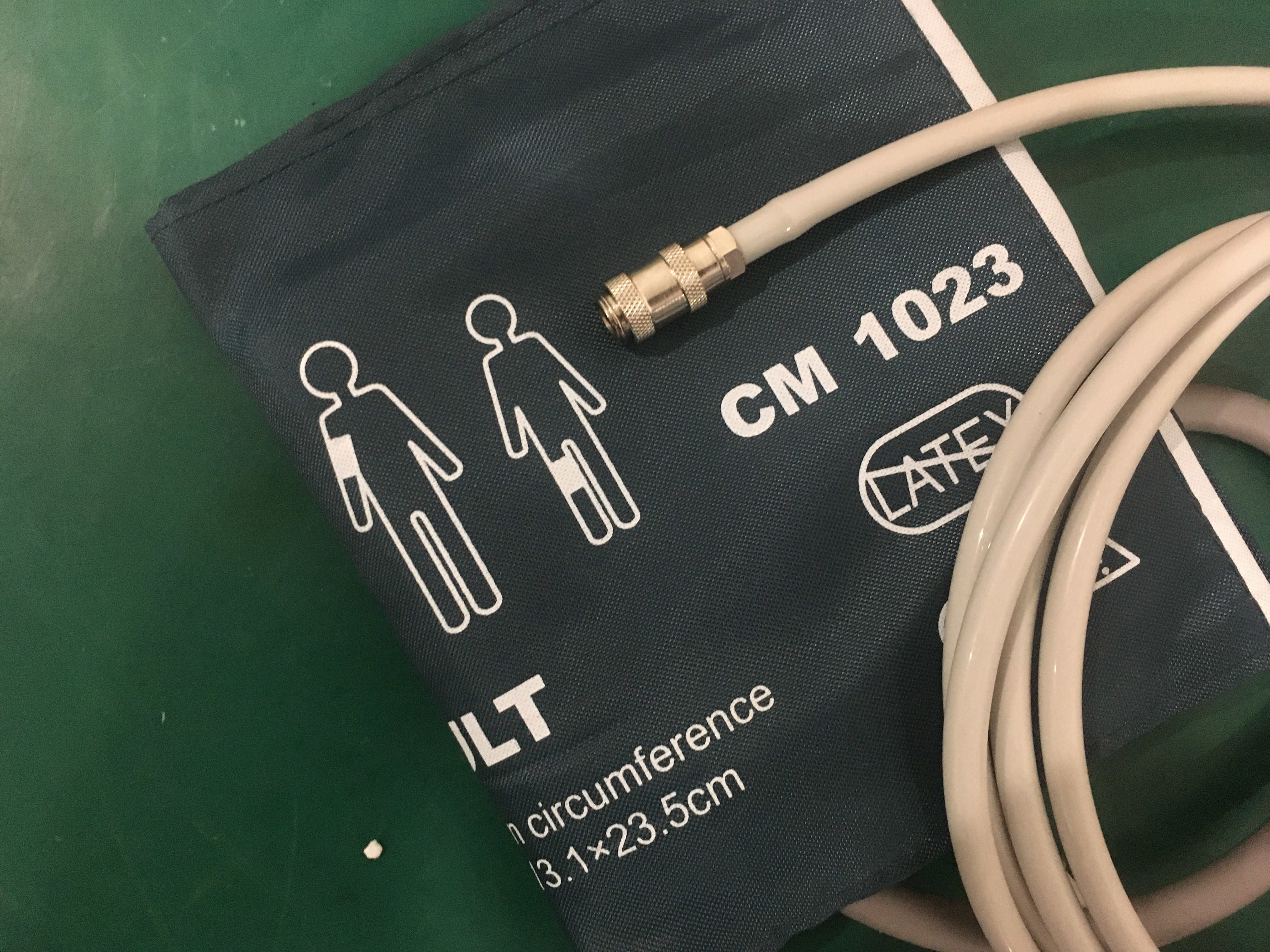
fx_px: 1064
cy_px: 476
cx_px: 635
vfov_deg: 48.2
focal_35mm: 29
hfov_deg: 61.7
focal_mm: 4.15
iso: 250
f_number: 2.2
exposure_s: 1/17
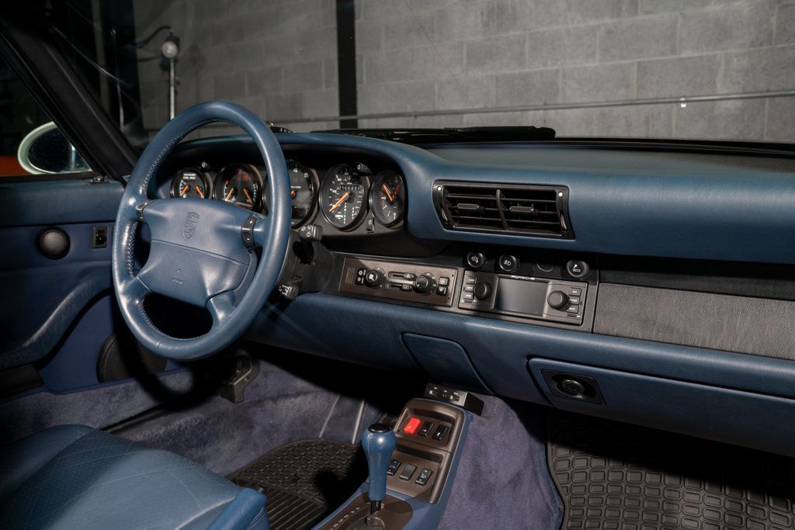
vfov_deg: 42.3
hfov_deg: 60.3
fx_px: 685
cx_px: 398
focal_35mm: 31
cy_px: 265
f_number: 6.3
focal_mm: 31
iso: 250
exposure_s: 1/60
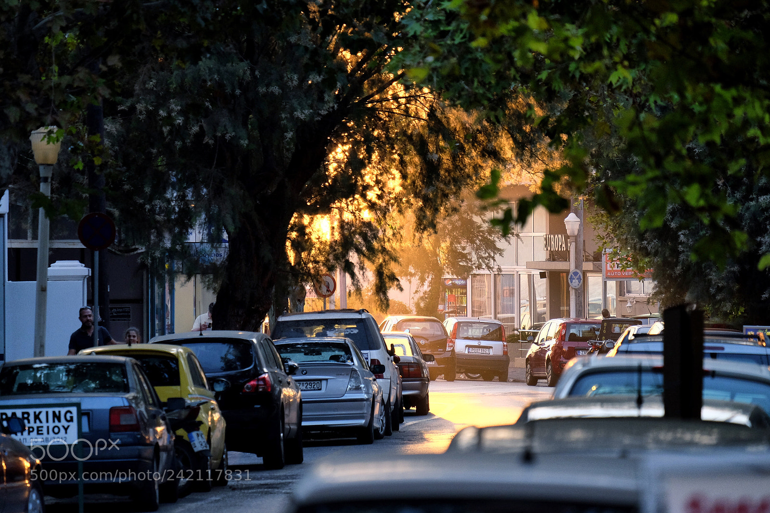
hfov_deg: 6.9
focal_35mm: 300
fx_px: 6415
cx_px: 385
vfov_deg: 4.6
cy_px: 256
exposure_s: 1/220
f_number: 4.8
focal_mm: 200
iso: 800
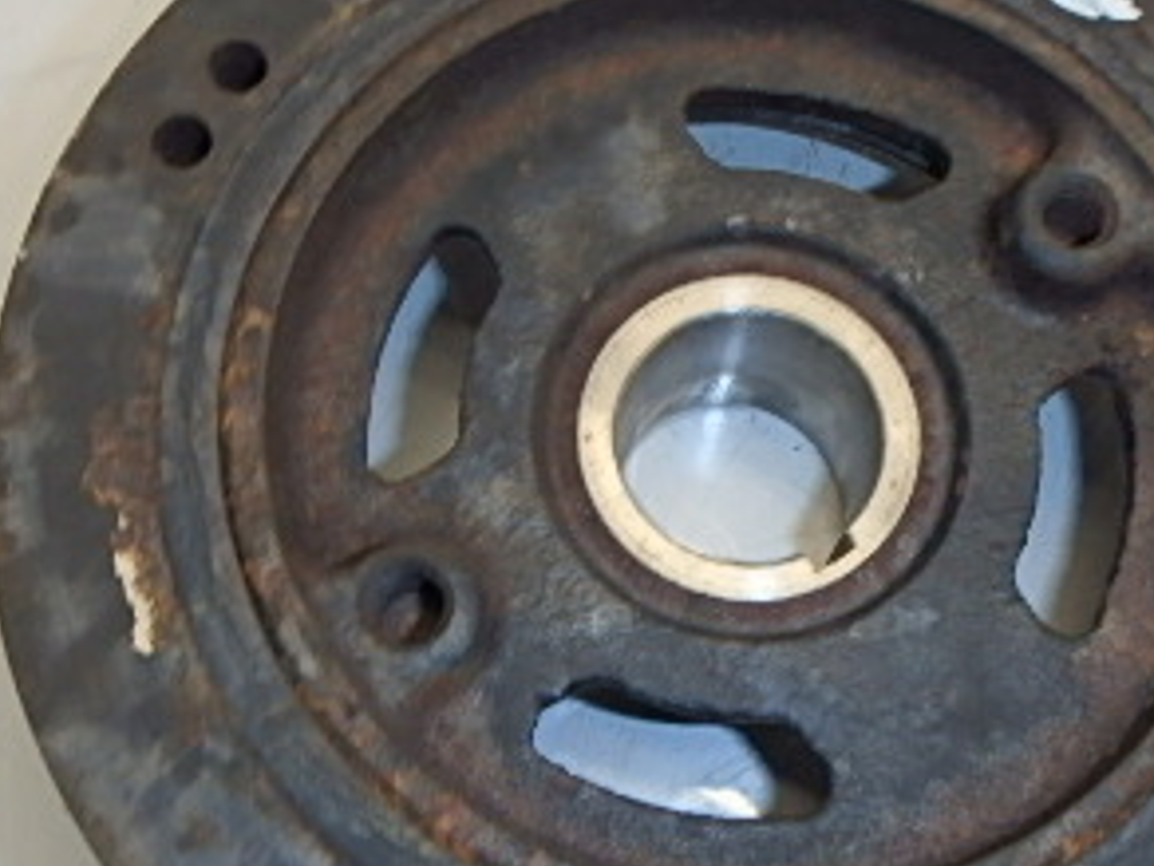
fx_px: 1534
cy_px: 526
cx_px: 703
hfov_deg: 41.0
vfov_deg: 31.4
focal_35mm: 46
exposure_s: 1/30
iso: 200
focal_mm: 3.7
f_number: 6
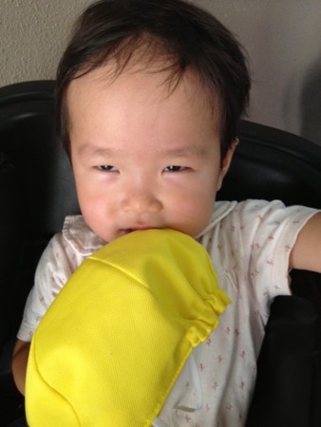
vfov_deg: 52.6
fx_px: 432
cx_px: 160
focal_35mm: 35
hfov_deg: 40.7
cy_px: 214
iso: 125
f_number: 2.4
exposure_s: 1/20
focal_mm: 4.28
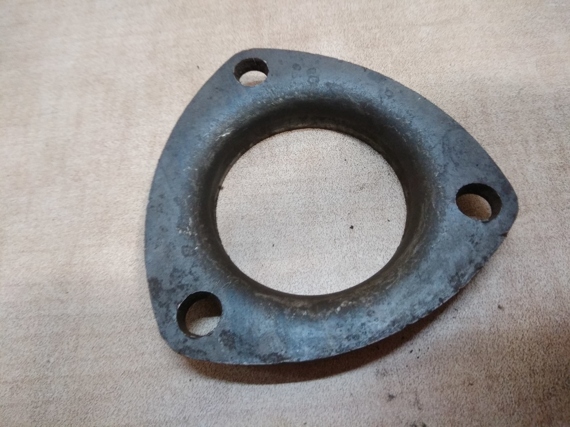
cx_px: 285
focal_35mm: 21
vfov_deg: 63.4
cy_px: 214
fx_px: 346
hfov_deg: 79.0
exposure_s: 1/17
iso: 640
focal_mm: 3.57
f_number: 2
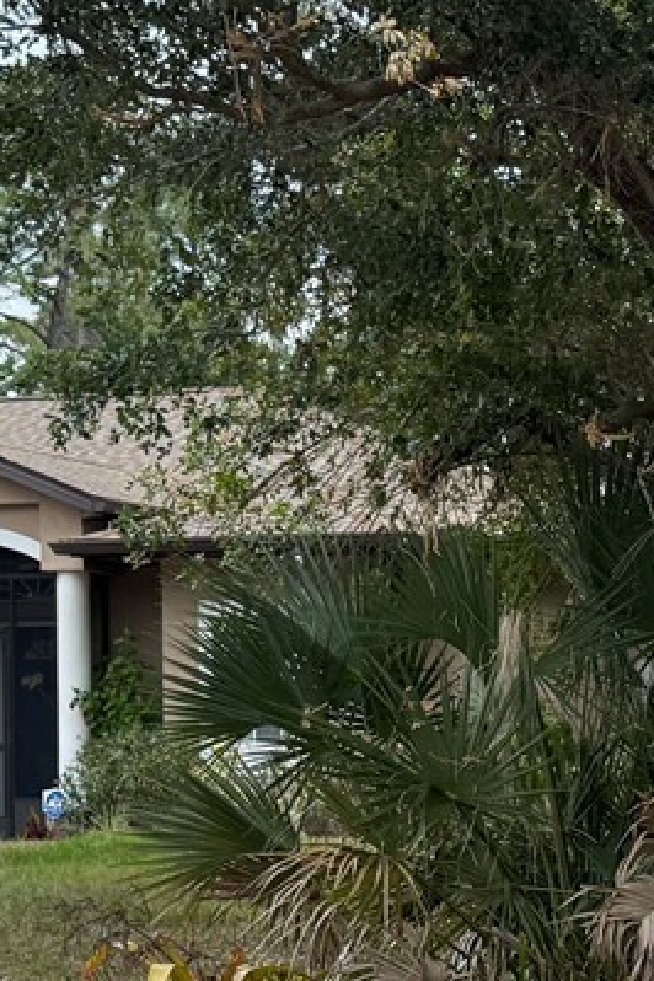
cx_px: 757
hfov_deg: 13.4
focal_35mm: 100
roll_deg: -2.5
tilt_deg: +3.5
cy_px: 715
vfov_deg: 20.3
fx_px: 2725
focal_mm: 6.76
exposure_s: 1/2232
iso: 100
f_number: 1.78
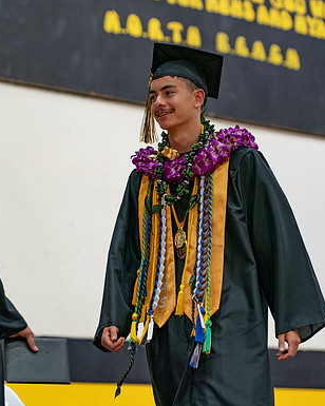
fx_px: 1719
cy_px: 203
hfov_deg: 10.8
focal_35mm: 143
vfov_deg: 13.5
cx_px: 164
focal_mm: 101
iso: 1250
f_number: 2.8
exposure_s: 1/250
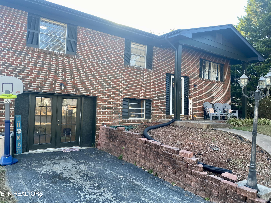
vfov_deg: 53.1
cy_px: 102
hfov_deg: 67.3
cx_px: 136
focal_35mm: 26
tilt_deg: +3.0
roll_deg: -1.7
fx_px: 204
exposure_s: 1/146
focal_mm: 4.25
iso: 32
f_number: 1.8
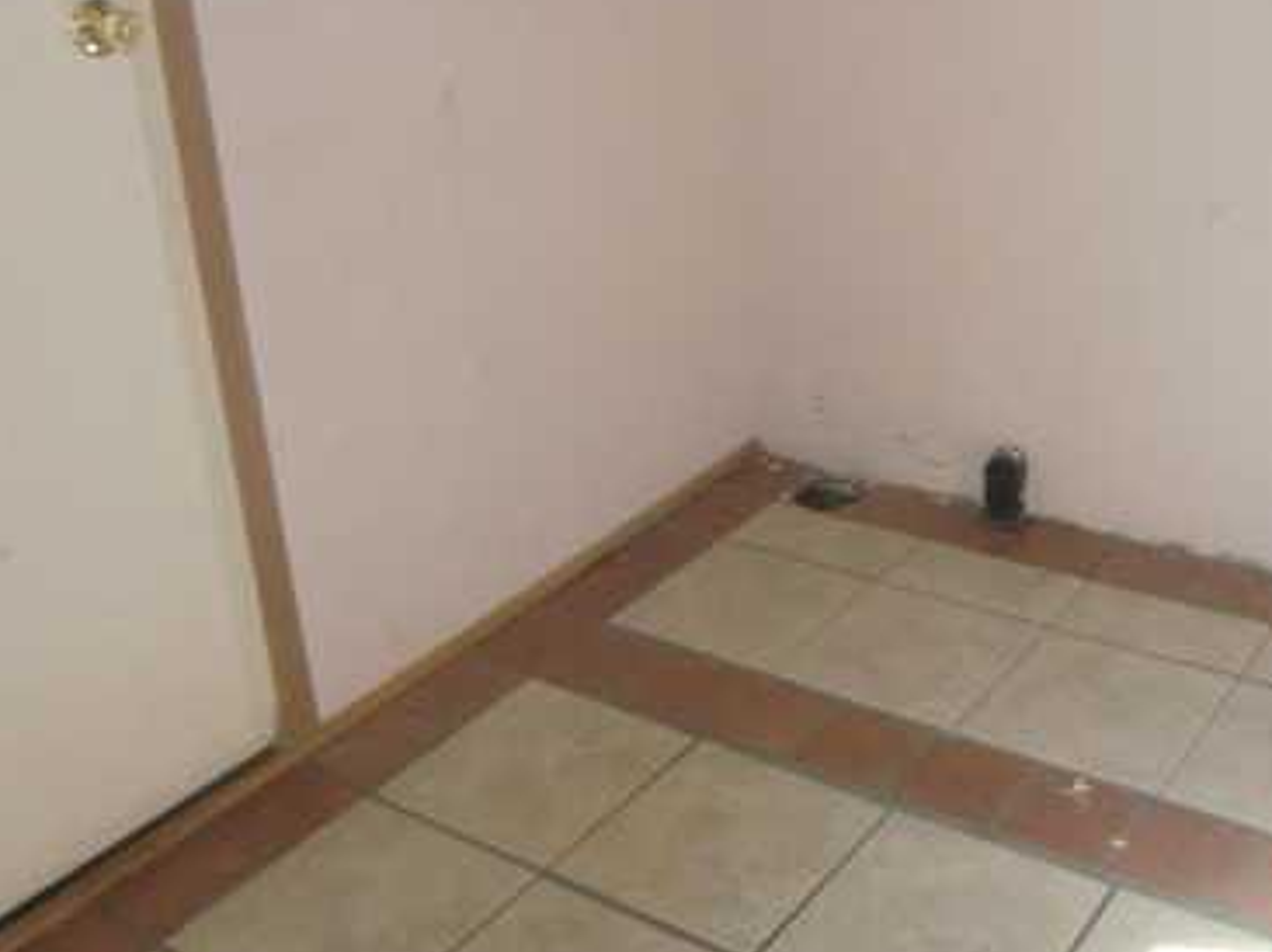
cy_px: 229
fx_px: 1542
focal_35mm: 42
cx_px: 935
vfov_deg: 33.6
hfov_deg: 43.6
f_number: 3.2
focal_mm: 4.3
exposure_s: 1/60
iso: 250
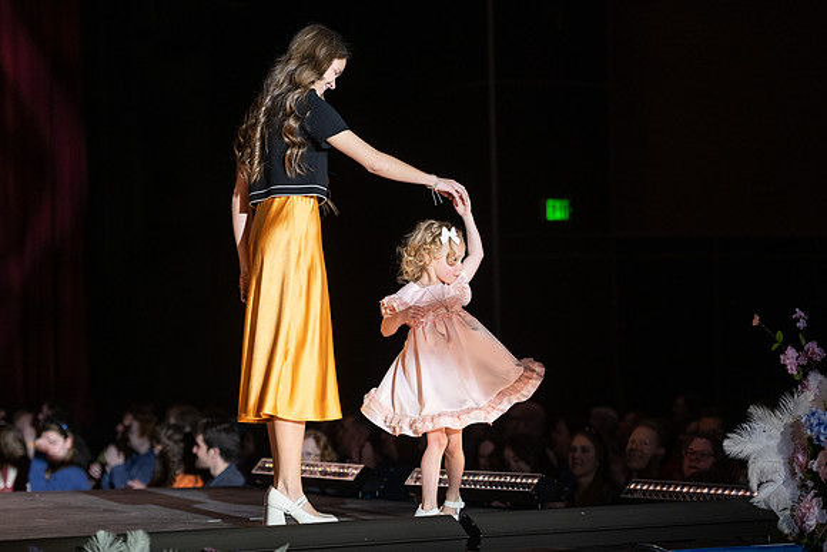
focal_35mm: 119
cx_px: 362
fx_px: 2724
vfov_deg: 11.6
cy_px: 291
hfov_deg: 17.3
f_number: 2.8
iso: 640
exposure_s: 1/640
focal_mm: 105
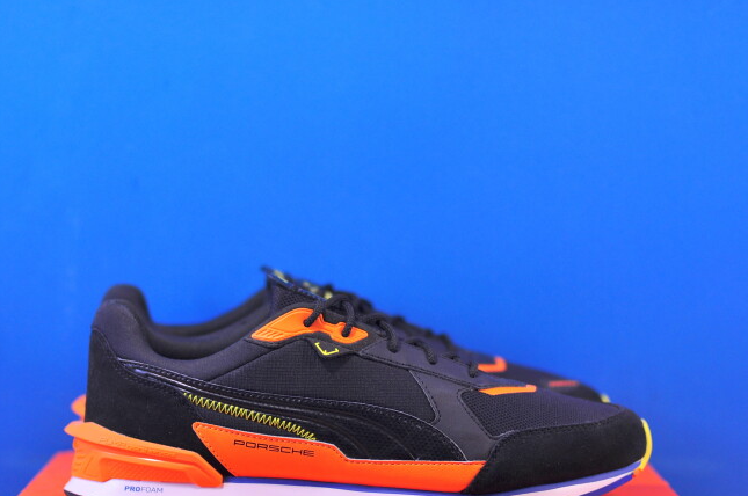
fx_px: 1929
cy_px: 288
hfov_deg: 21.9
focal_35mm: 93
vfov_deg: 14.7
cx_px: 349
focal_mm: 50
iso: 250
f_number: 2.2
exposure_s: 1/320
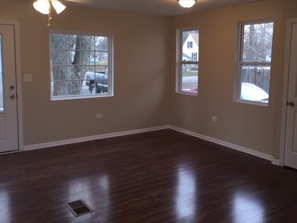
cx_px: 158
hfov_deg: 52.6
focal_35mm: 35
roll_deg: -1.2
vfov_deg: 40.6
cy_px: 96
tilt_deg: -6.8
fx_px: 300
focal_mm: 4.15
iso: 32
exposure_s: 1/30
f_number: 2.2
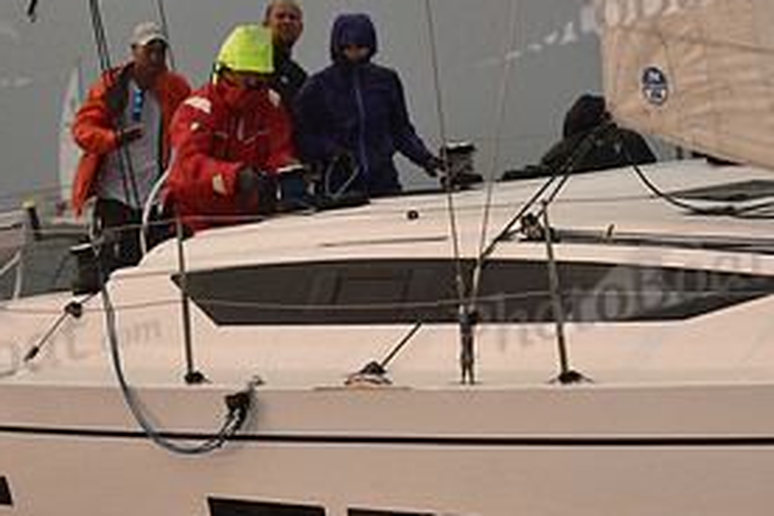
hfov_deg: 10.0
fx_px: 4429
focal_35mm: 206
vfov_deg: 6.7
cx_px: 308
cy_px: 184
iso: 400
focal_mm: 98
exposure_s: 1/500
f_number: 5
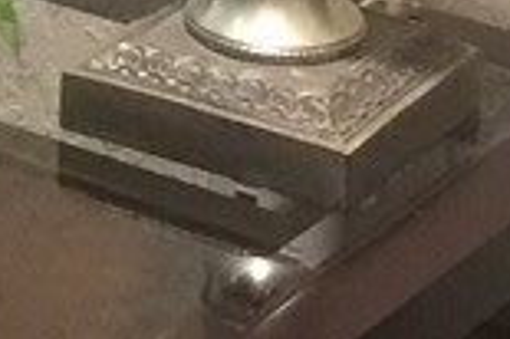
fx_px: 4415
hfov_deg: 6.1
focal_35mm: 312
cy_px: -648
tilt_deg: -14.9
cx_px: -990
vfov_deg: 4.3
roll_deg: +2.1
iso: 100
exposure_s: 1/15
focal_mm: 4.15
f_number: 2.2
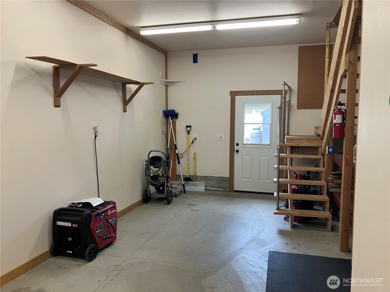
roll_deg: +0.6
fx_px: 315
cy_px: 146
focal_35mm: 28
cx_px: 195
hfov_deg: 63.4
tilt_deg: -4.3
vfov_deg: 49.7
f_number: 1.8
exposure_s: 1/60
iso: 50
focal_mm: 3.99
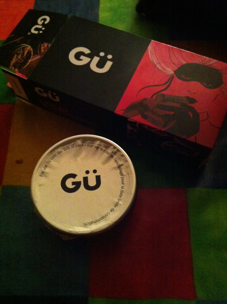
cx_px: 114
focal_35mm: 35
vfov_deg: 52.7
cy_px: 152
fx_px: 307
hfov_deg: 40.6
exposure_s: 1/15
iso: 1000
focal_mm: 3.85
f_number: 2.8
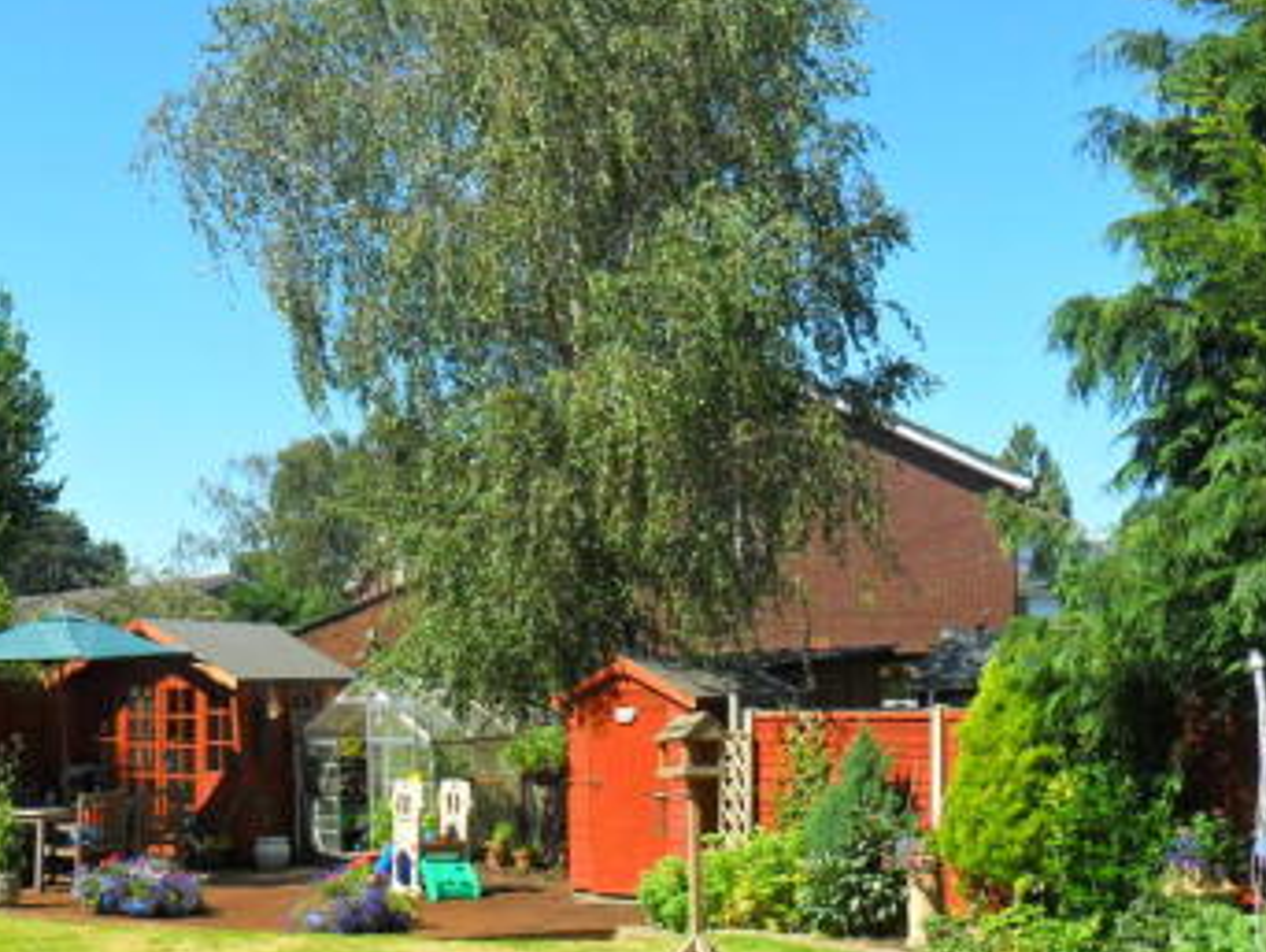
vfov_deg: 31.2
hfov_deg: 40.9
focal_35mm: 46
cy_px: 676
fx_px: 1684
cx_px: 468
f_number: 3.5
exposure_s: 1/500
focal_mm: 4.9
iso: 100
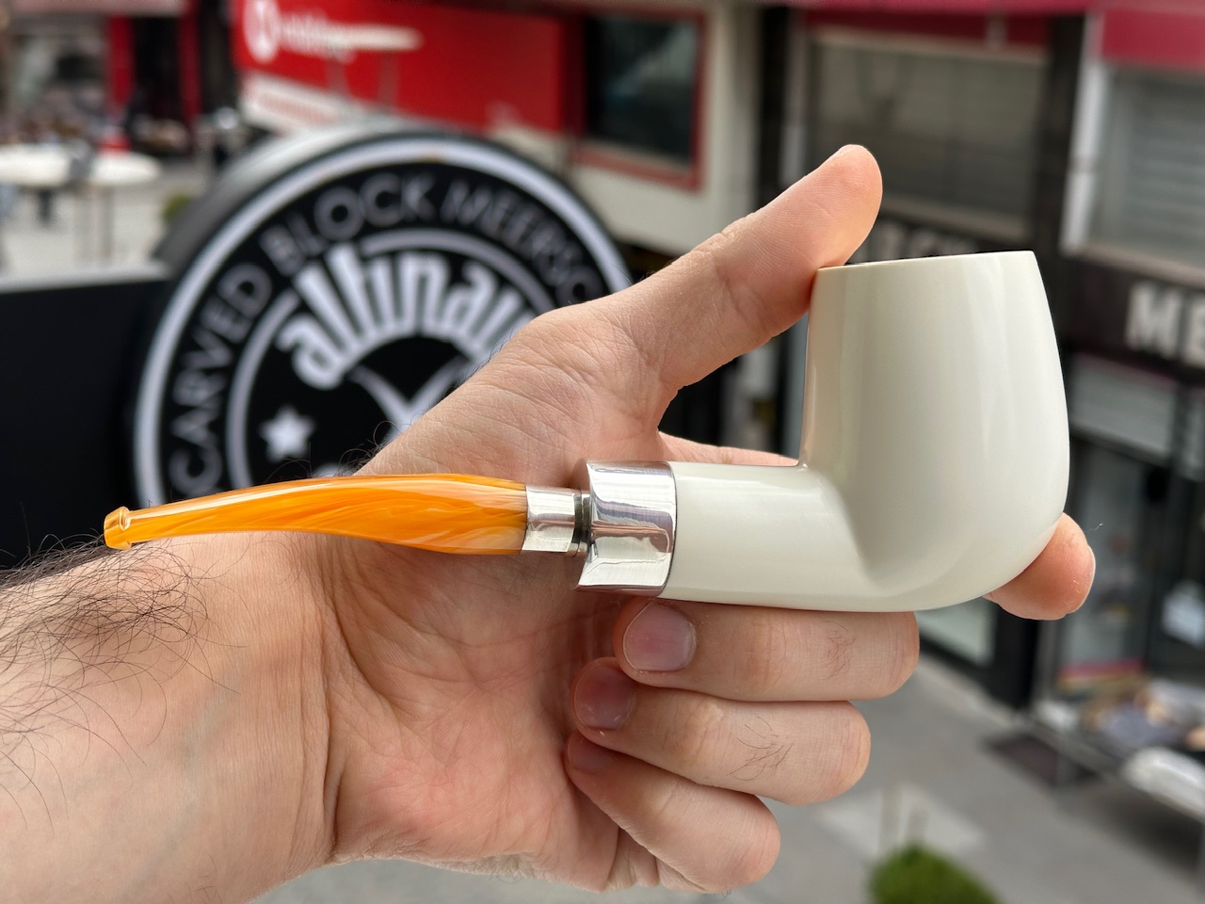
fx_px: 1671
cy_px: 452
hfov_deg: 39.7
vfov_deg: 30.3
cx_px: 602
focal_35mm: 48
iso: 64
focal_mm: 6.86
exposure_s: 1/1095
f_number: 1.78
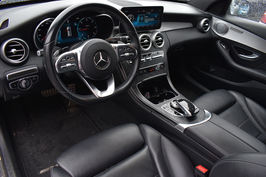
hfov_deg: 67.4
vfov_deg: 47.9
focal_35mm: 27
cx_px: 133
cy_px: 88
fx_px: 199
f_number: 5.6
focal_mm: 18
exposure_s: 1/125
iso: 280
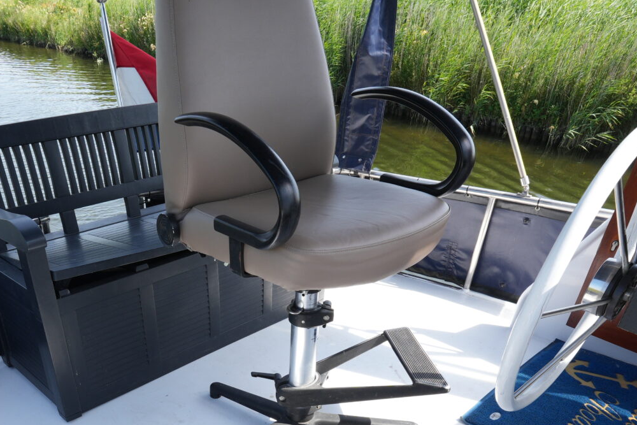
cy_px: 388
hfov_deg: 60.5
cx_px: 213
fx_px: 531
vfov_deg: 40.1
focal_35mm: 30
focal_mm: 10
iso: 160
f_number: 8
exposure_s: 1/125
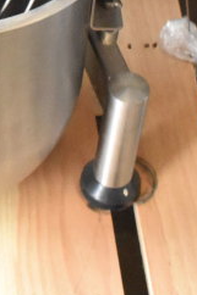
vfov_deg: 11.1
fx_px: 1446
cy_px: -194
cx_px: -65
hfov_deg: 7.7
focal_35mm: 176
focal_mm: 31
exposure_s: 1/200
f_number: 7.1
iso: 6400
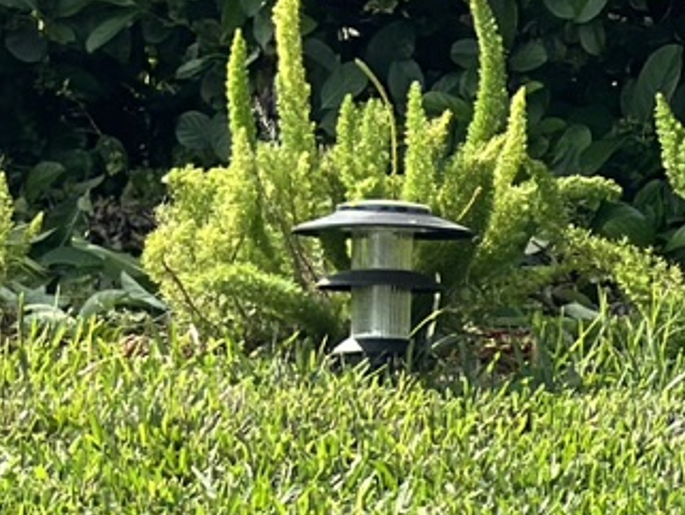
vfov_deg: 5.5
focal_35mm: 268
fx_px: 5307
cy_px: -17
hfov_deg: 7.3
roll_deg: -4.0
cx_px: 785
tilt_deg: -0.3
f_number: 1.78
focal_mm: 6.86
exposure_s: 1/1783
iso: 80
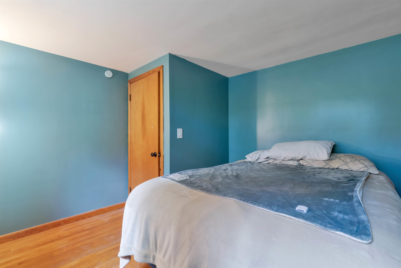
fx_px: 178
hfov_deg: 96.7
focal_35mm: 16
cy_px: 134
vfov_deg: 73.8
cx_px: 200
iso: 800
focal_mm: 16
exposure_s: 1/20
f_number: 8
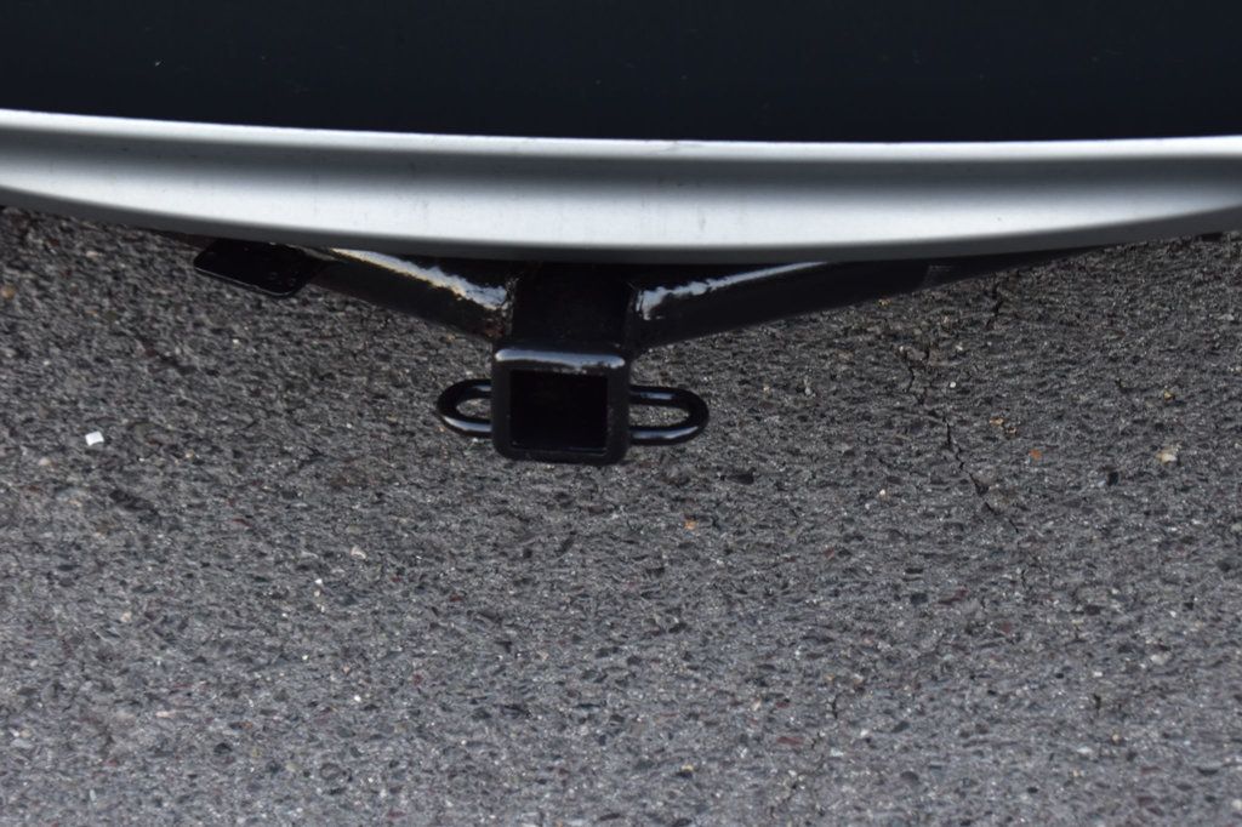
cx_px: 621
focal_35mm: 82
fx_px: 2845
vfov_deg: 16.5
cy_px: 414
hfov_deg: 24.6
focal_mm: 55
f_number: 6.3
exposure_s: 1/15
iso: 450
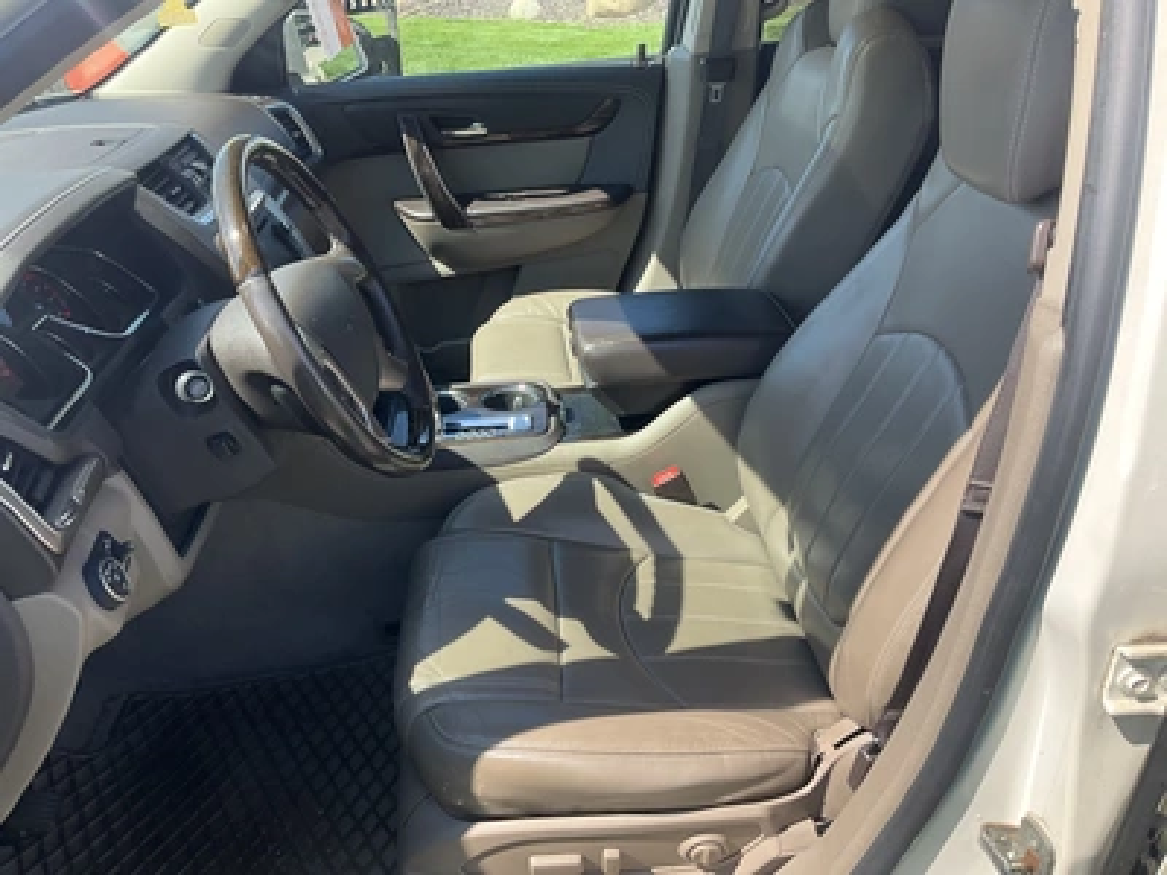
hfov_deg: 61.7
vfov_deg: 48.2
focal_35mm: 29
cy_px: 438
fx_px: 978
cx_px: 584
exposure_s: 1/425
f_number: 1.8
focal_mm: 3
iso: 25
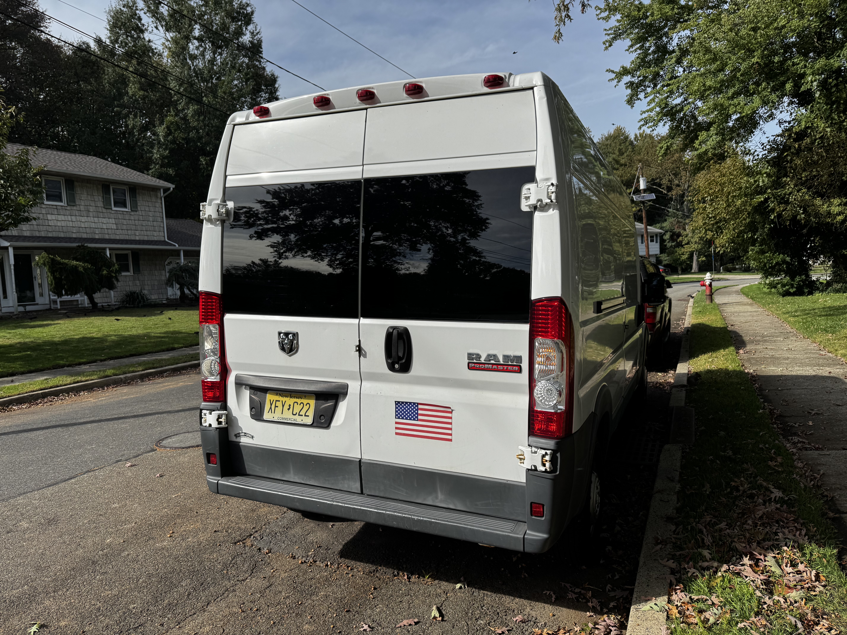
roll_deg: +2.6
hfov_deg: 71.6
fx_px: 587
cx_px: 424
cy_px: 318
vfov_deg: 56.8
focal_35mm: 24
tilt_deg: -5.5
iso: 80
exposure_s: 1/4950
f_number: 1.78
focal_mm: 6.76
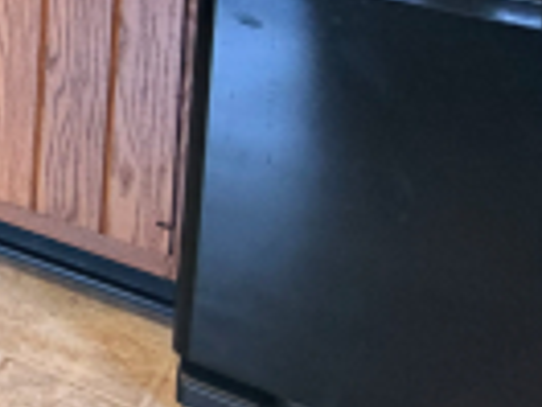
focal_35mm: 71
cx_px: -721
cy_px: -267
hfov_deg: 15.7
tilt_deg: -5.7
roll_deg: +0.5
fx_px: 1112
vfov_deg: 17.7
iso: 200
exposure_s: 1/60
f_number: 2.2
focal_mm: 2.22
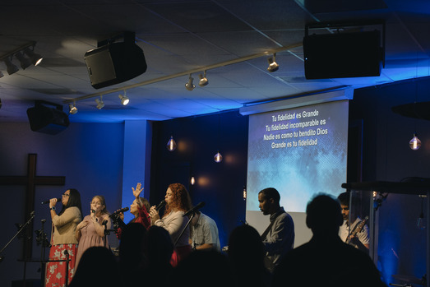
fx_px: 1027
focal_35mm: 86
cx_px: 214
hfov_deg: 23.6
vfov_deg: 15.9
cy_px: 150
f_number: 5
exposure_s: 1/200
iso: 5000
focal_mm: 75
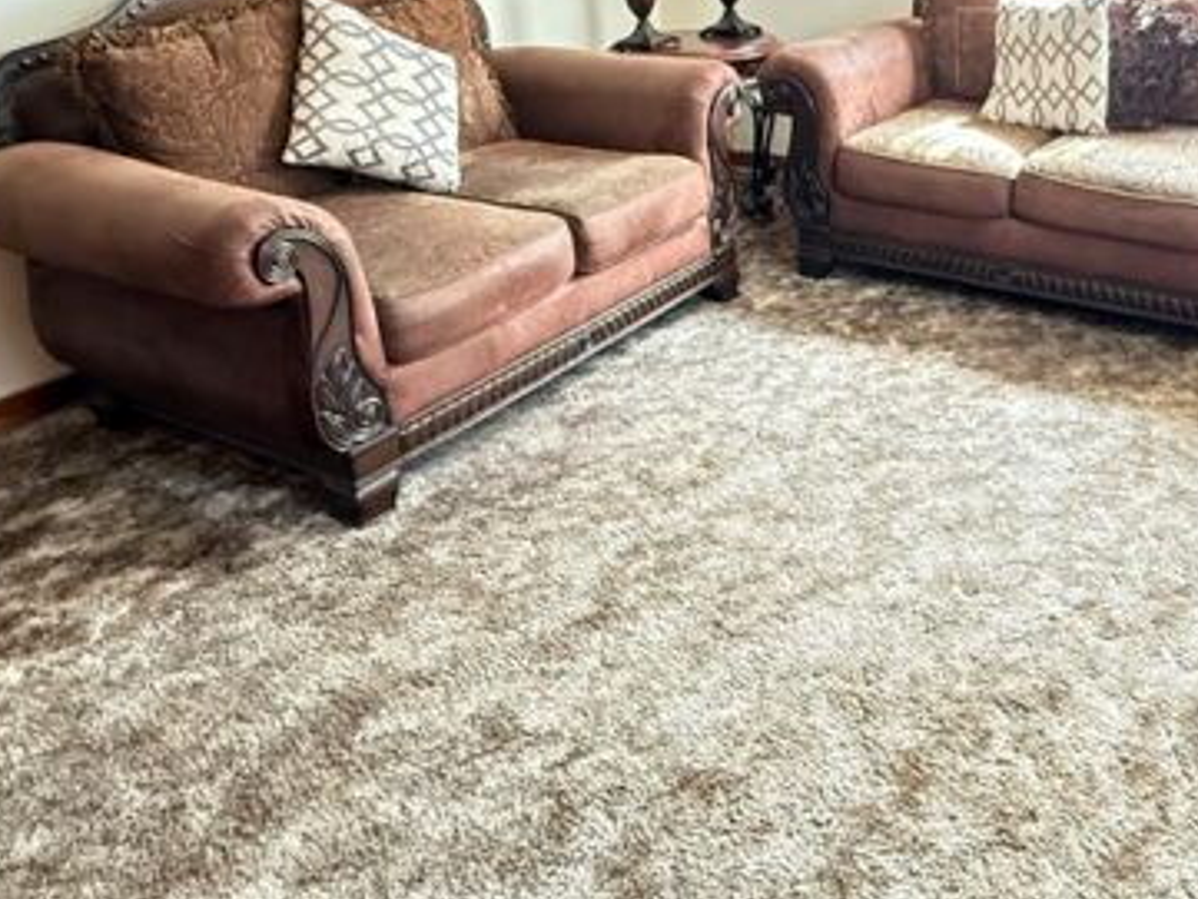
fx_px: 1073
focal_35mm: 31
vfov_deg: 44.9
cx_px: 803
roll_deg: +0.5
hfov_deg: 57.0
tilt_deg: -22.2
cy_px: 312
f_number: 2.2
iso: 800
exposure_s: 1/60
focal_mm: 2.22
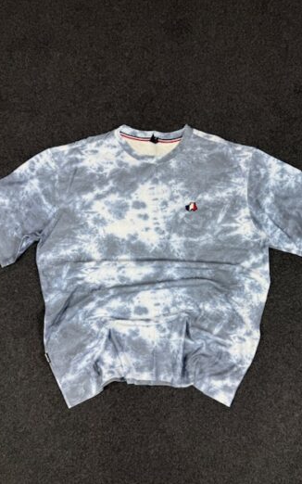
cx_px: 163
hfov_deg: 47.5
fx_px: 343
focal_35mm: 26
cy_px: 244
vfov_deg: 70.4
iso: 50
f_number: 1.78
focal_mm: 6.76
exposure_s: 1/100
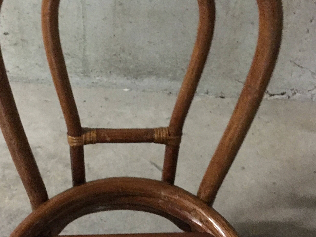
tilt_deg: -38.6
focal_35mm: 45
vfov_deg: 31.9
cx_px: 121
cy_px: 75
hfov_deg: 41.8
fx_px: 411
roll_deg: -0.2
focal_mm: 4.15
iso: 125
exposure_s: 1/4
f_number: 2.2
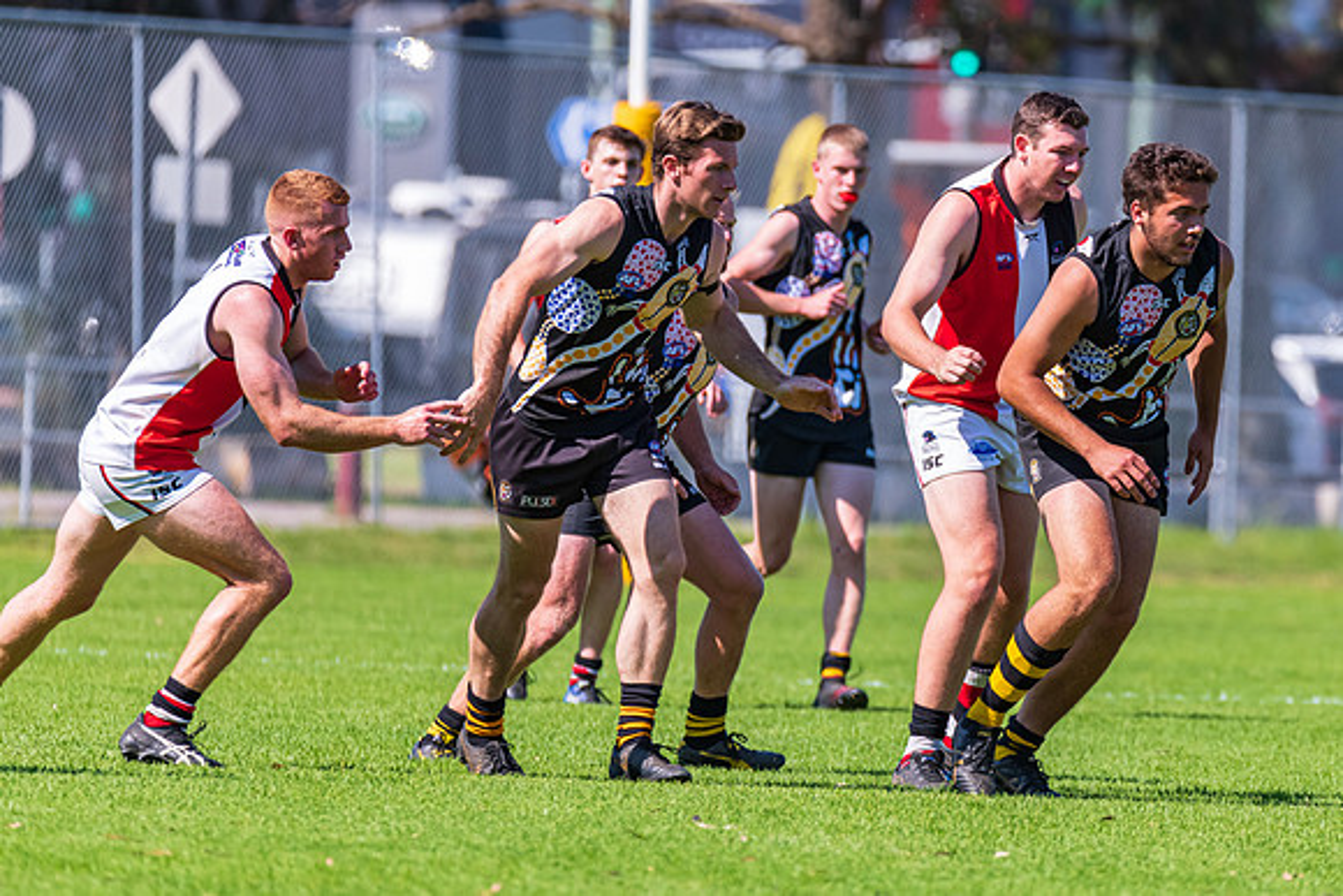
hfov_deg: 3.7
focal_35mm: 555
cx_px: 877
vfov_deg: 2.5
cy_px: 311
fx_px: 20703
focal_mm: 420
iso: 800
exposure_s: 1/2500
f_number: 6.3
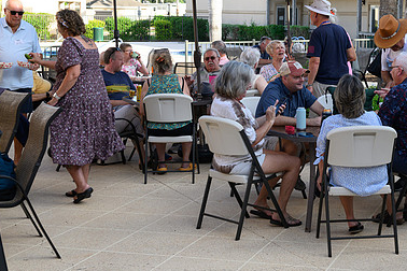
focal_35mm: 69
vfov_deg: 19.7
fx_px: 780
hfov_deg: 28.8
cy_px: 90
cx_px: 305
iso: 450
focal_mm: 45
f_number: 6.3
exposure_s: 1/320
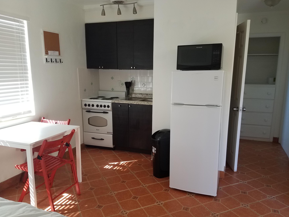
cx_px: 146
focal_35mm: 27
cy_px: 112
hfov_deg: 65.3
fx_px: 225
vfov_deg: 51.3
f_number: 1.7
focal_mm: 4.2
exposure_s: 1/50
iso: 50
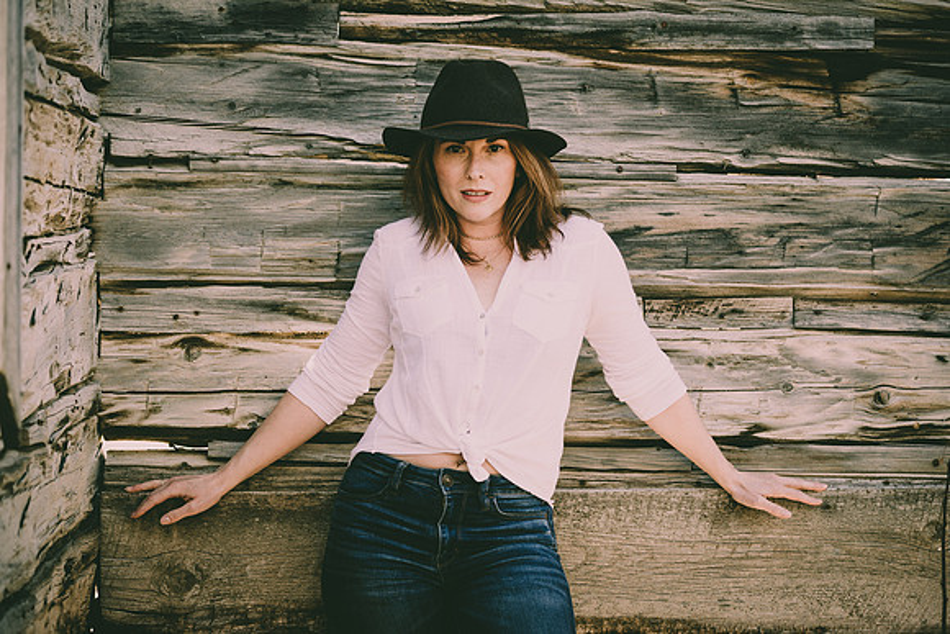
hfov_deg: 21.5
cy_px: 317
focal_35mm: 95
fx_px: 2507
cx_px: 475
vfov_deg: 14.4
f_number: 4
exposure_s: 1/640
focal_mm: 95
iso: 400
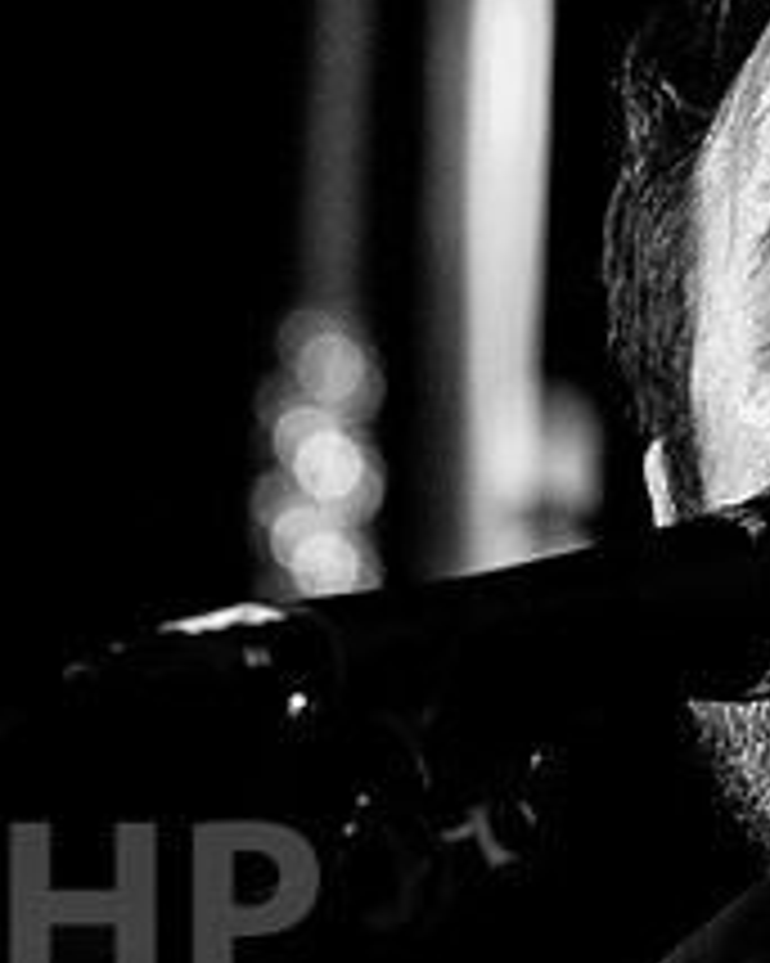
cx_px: 1123
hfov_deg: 2.6
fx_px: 16961
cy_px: 310
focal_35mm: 595
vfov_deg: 3.3
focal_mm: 200
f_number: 5.6
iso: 6400
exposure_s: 1/1000
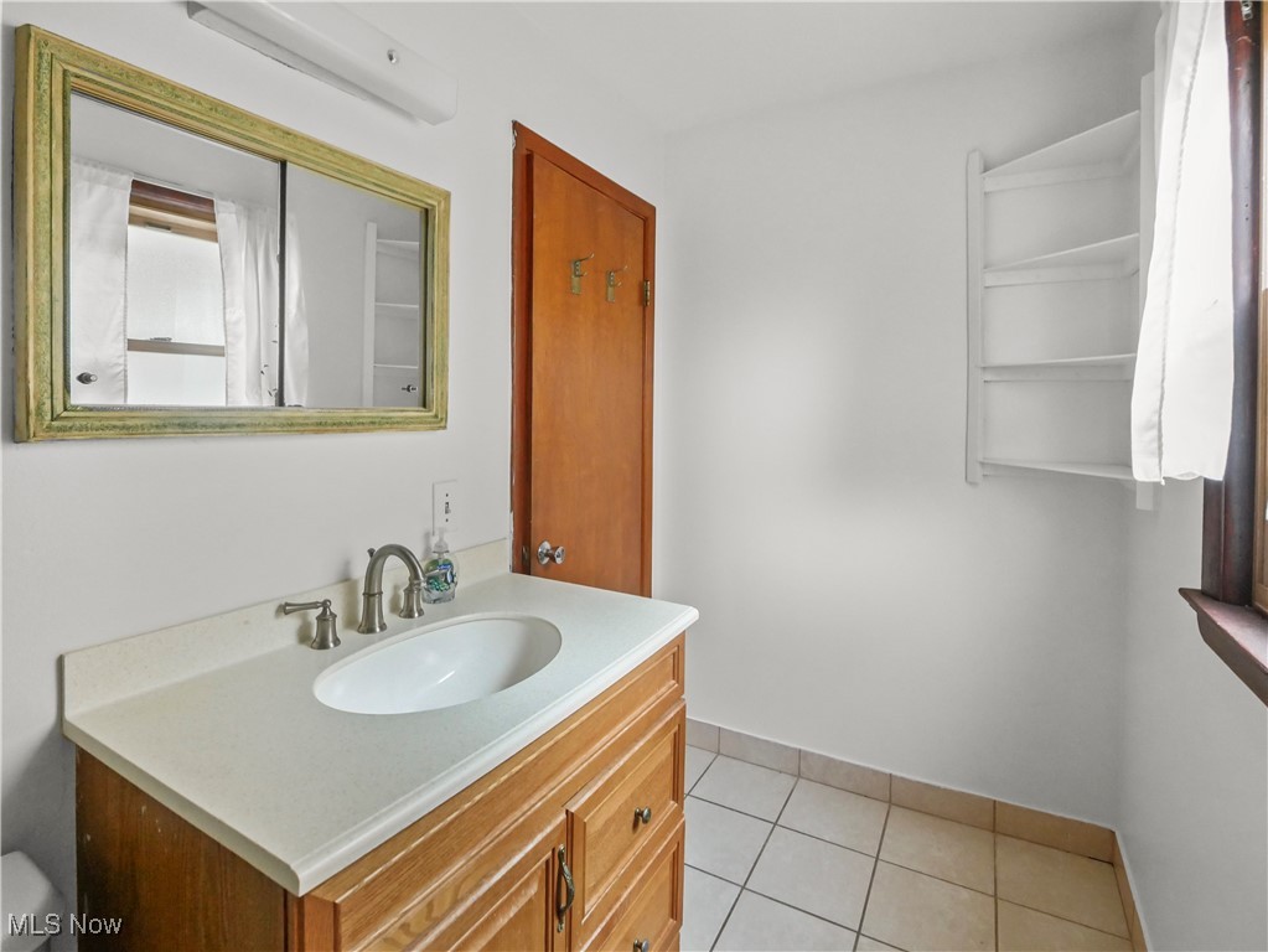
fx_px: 586
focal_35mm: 16
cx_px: 634
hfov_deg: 94.5
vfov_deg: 78.1
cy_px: 476
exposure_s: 1/25
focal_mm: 8
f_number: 4.5
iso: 3200
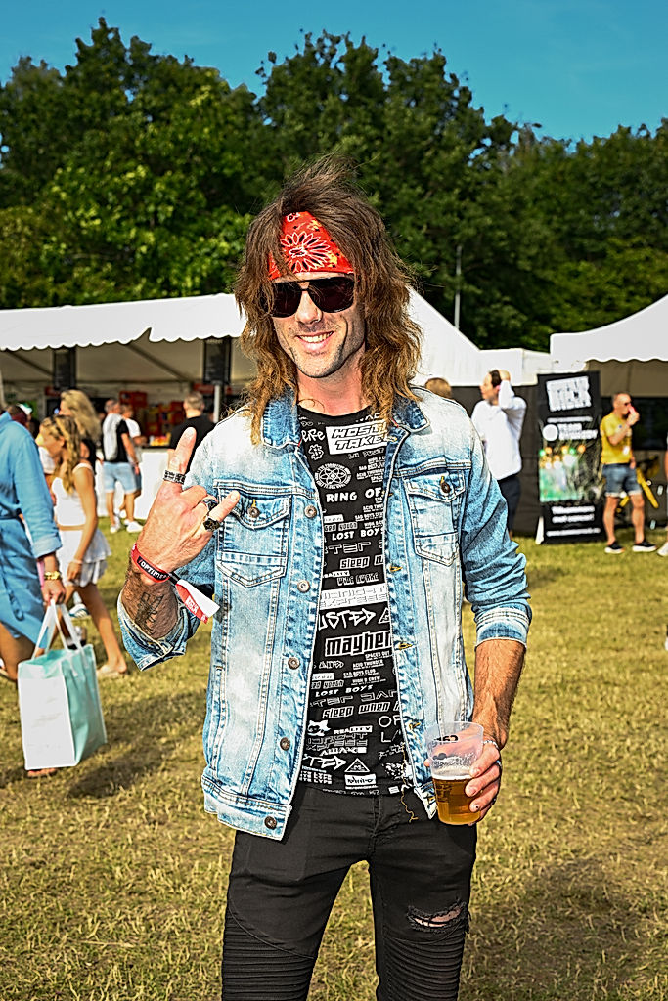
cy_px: 500
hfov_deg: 29.9
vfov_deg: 43.6
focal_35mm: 45
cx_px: 334
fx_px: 1252
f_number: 6.3
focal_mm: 45
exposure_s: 1/160
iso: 100
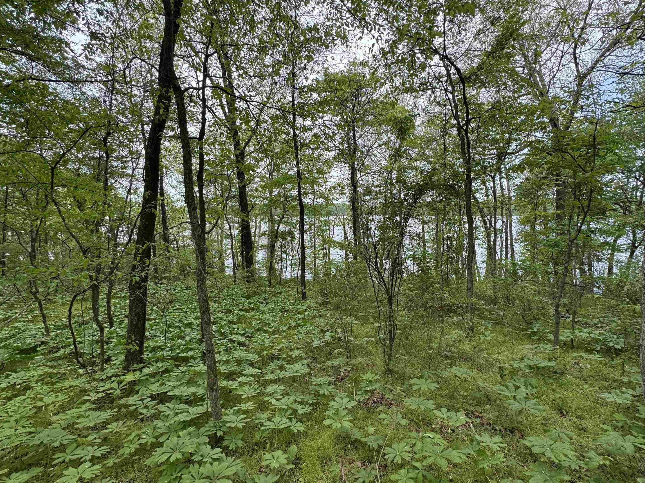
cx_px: 336
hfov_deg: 98.1
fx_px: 279
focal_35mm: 15
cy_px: 231
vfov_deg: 81.7
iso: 40
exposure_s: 1/329
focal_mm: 2.22
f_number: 2.2
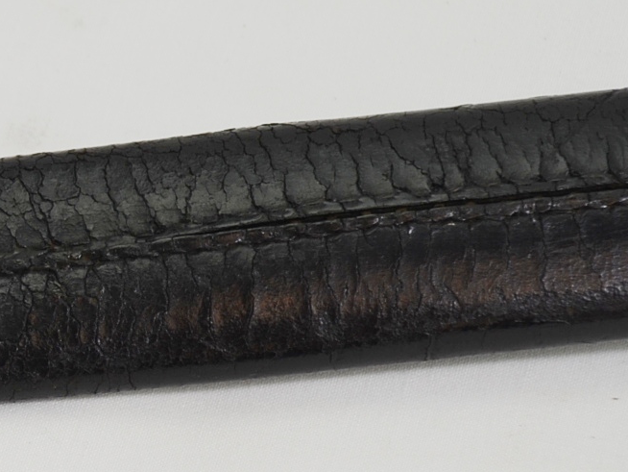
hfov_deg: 7.1
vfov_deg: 5.5
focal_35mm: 271
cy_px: 322
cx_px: -418
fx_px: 4918
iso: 200
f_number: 5.6
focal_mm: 50
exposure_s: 1/125
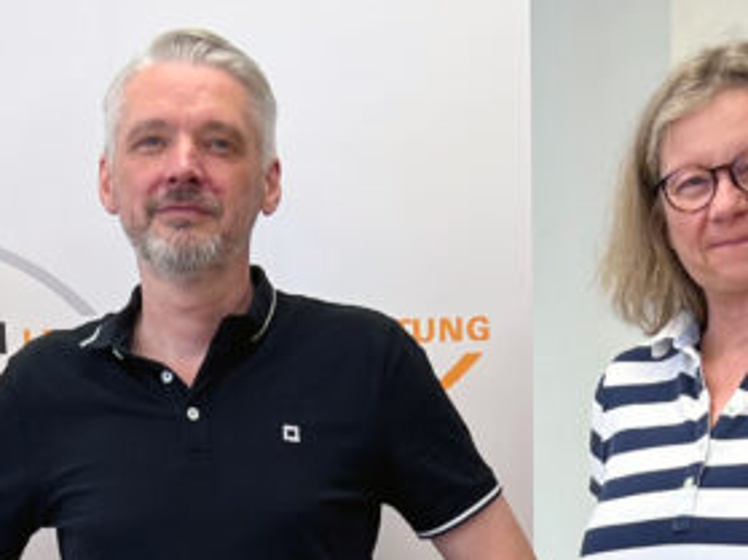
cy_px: 898
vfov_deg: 12.4
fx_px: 2419
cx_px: 298
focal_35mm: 112
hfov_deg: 17.6
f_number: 1.5
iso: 32
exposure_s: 1/119
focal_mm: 5.7
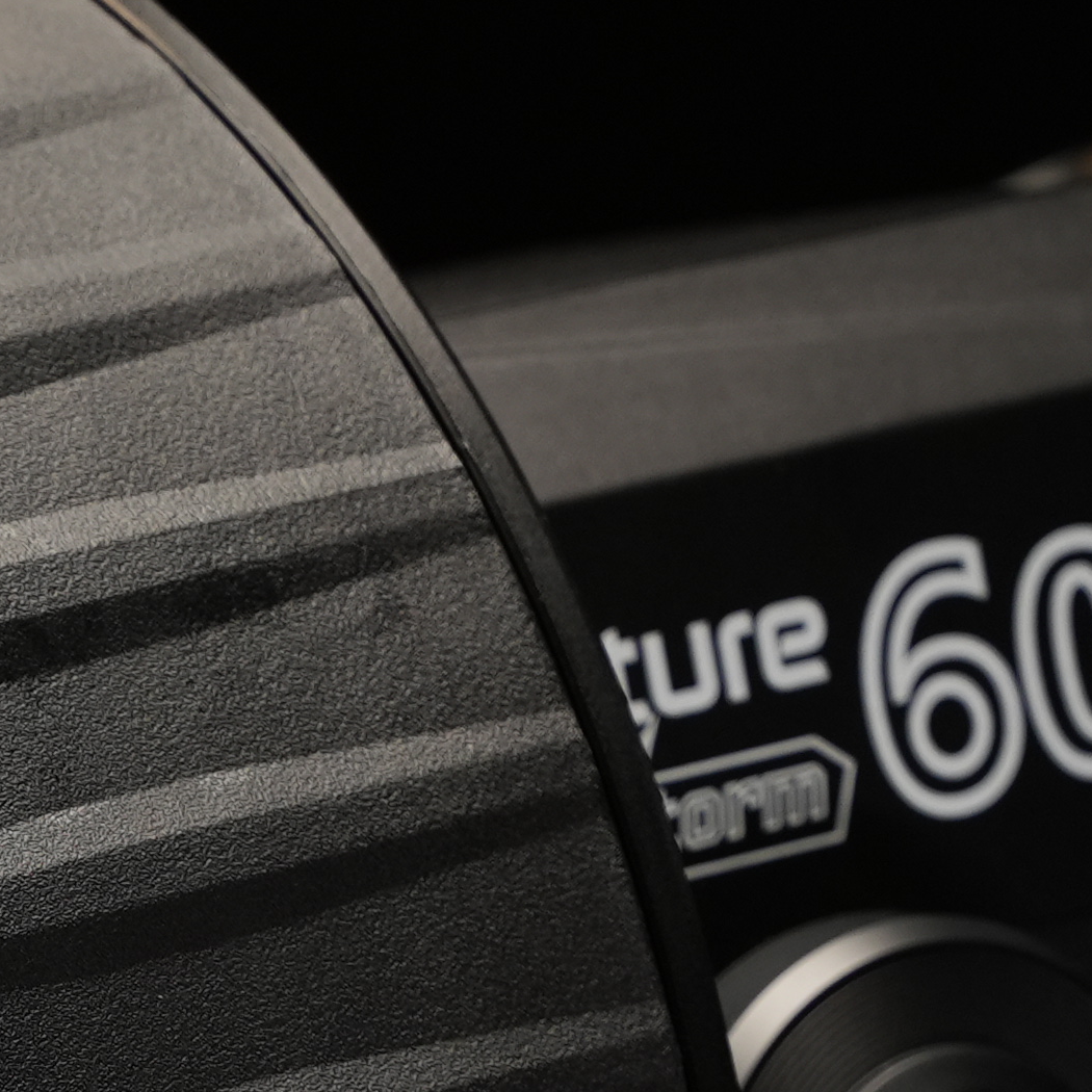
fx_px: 11904
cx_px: -126
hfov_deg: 5.2
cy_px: 1491
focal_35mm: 334
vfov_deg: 5.2
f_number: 5
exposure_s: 1/100
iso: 400
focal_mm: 58.8
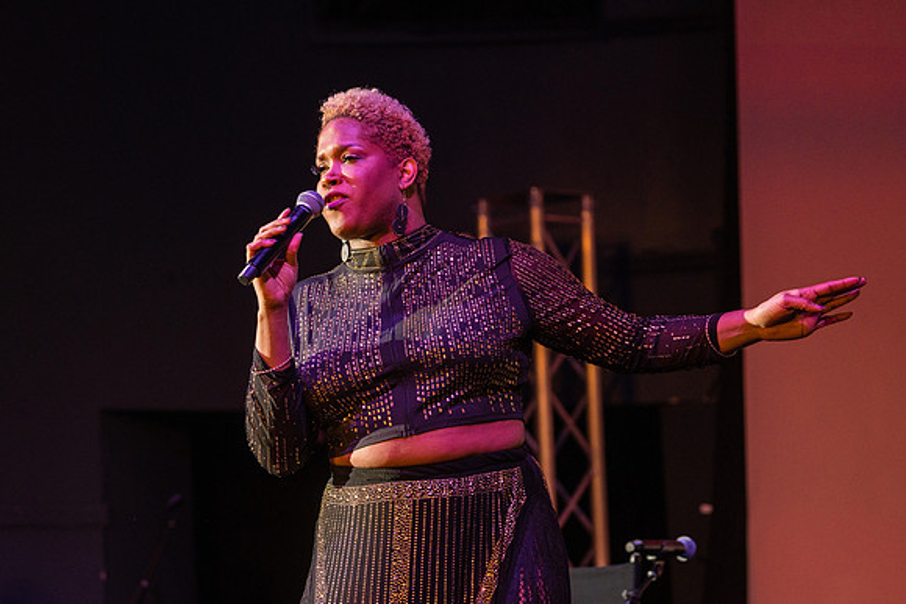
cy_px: 302
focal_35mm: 163
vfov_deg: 8.4
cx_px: 371
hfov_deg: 12.6
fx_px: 4103
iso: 2000
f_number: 4
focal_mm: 138
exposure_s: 1/250
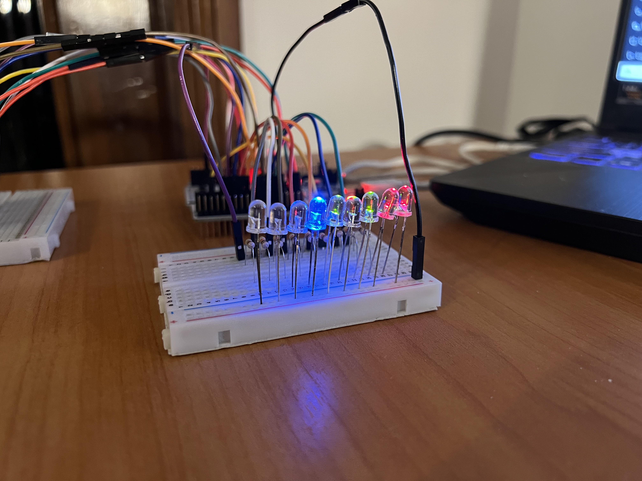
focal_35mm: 26
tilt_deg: -20.0
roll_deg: -0.7
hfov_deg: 67.3
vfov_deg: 53.1
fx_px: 482
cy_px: 240
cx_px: 321
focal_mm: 5.7
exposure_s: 1/33
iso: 400
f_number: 1.5
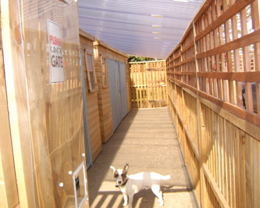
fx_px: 254
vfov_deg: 44.6
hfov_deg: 54.2
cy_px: 105
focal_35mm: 33
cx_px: 132
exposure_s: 1/420
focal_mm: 8.13
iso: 50
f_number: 2.7
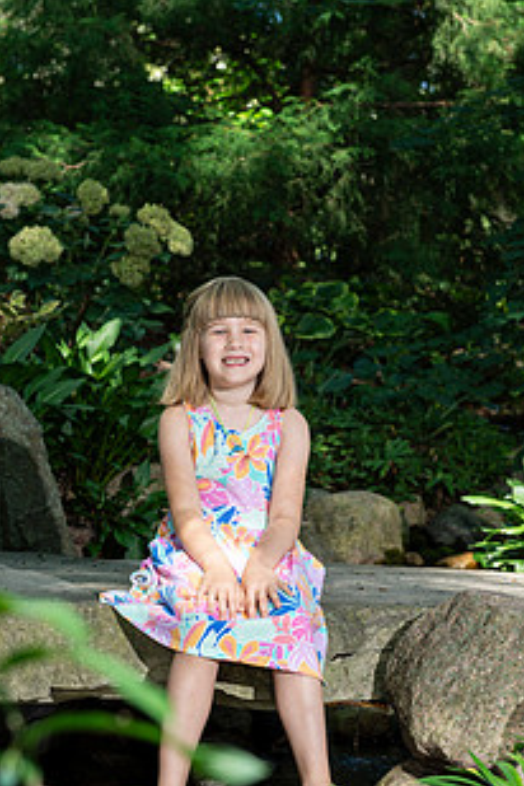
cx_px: 247
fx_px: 2096
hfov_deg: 14.3
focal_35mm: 96
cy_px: 407
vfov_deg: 21.2
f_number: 5.6
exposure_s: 1/100
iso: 100
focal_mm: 66
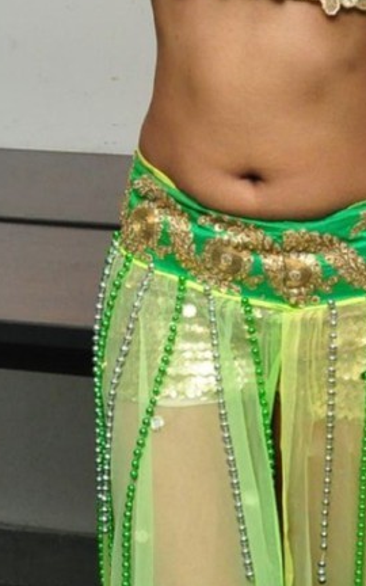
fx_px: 1784
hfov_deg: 11.7
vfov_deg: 18.6
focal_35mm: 112
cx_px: 272
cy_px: 264
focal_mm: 21
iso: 1600
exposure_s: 1/125
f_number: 10
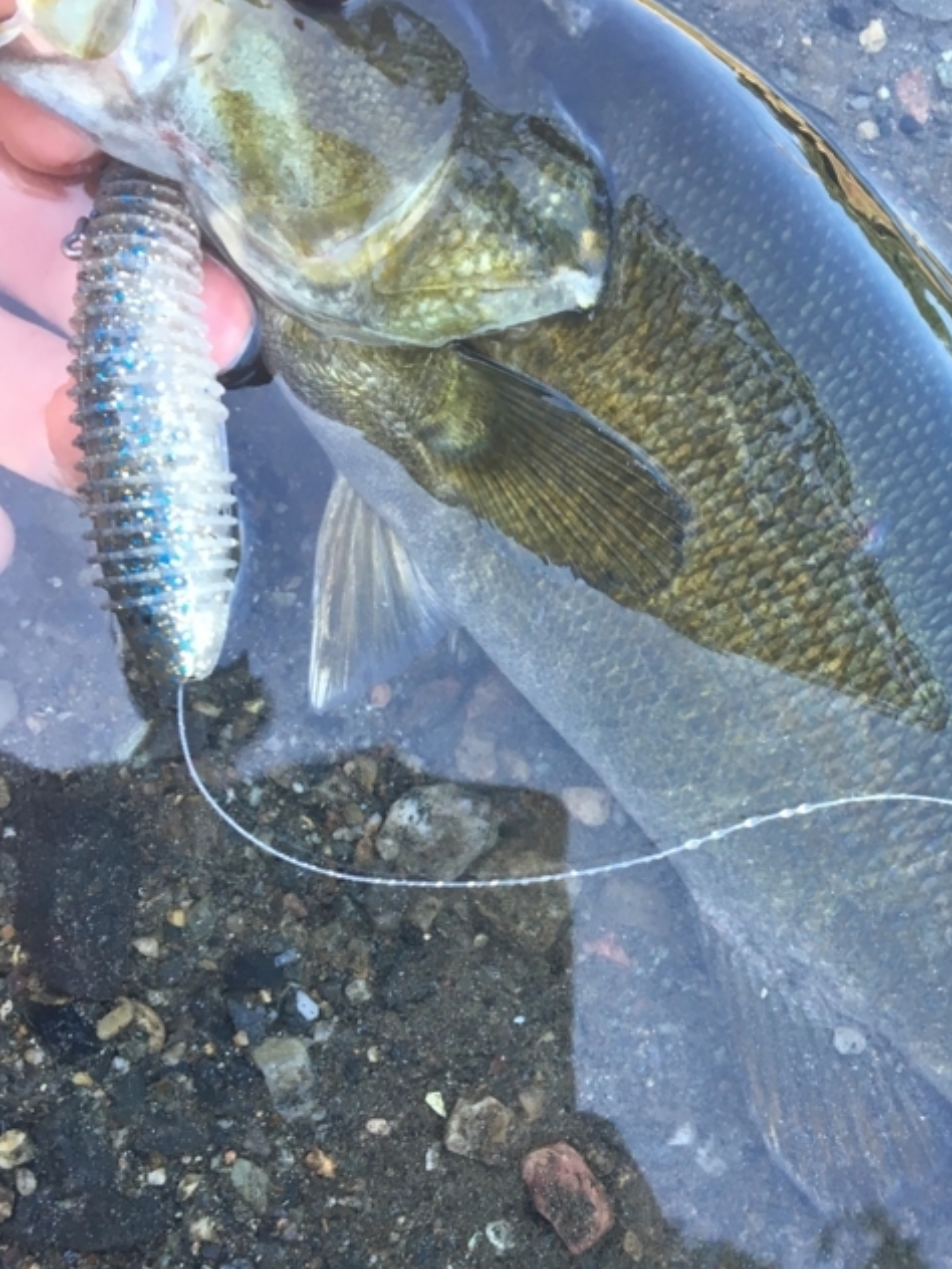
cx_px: 735
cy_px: 637
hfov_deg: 30.3
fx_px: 1723
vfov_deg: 40.4
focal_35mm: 47
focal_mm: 4.15
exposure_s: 1/40
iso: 32
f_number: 2.2
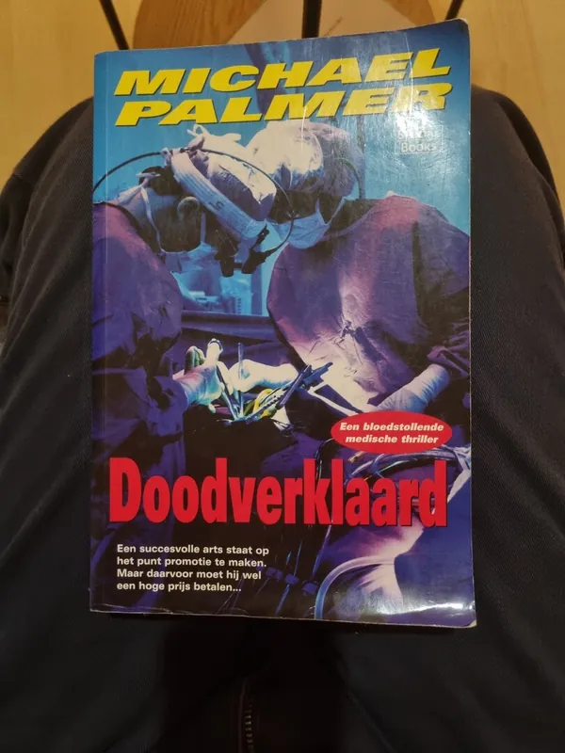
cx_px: 282
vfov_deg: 67.3
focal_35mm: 26
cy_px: 376
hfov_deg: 53.1
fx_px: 566
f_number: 1.8
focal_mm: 5.4
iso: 800
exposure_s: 1/25
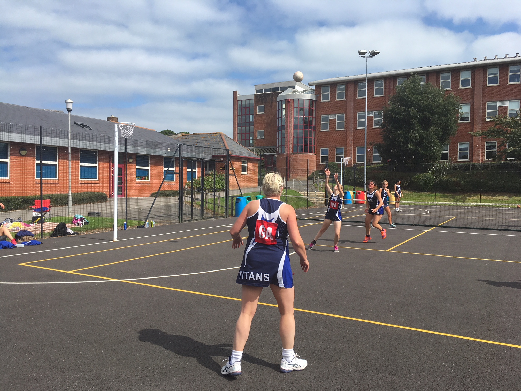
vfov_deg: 48.2
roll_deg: -0.3
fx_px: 436
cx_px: 260
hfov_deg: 61.7
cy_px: 196
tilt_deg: -1.5
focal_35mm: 29
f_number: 2.2
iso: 25
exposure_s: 1/1972
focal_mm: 4.15
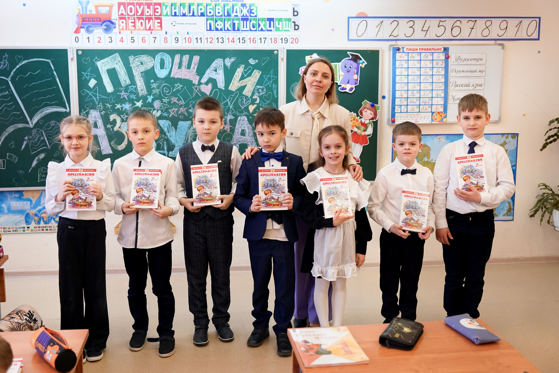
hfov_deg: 49.0
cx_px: 280
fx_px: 613
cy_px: 186
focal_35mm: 40
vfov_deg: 33.8
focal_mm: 39.5
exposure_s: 1/125
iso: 1000
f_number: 3.5
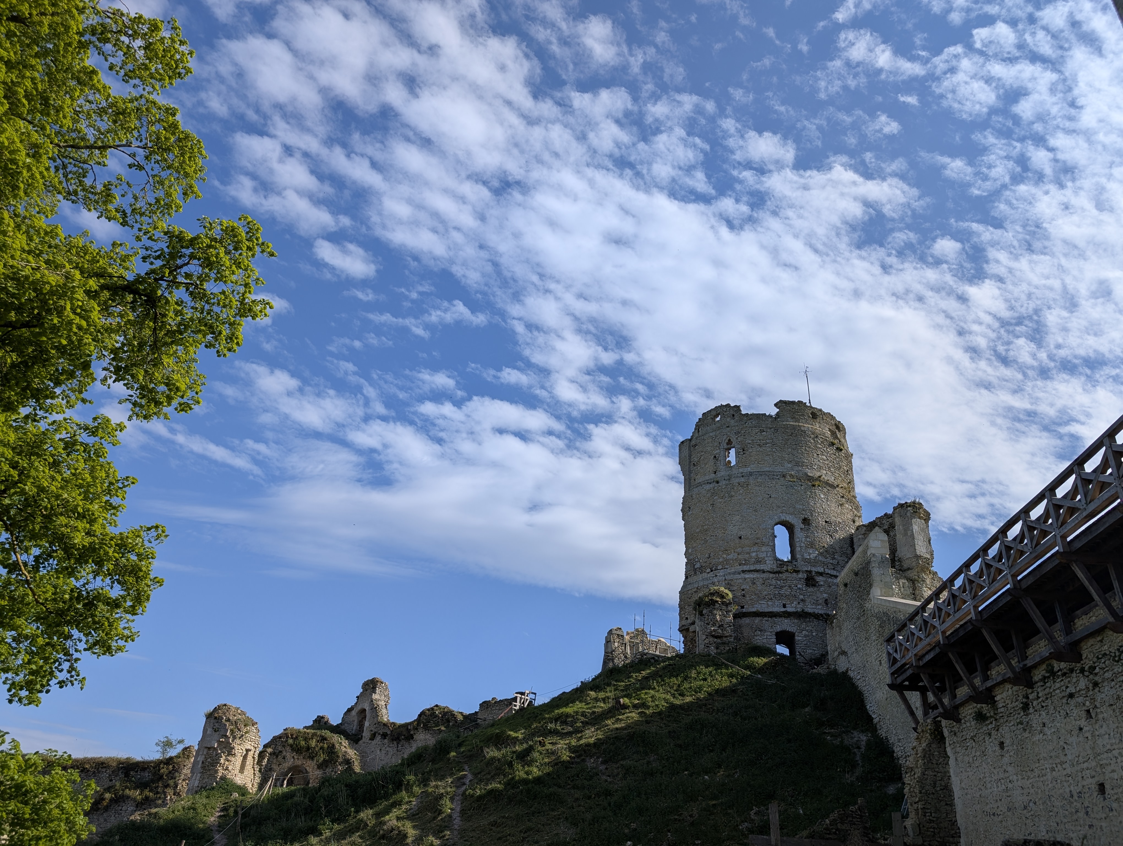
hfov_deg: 71.5
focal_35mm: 24
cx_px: 562
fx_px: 780
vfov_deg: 56.9
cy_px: 423
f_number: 1.68
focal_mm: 6.9
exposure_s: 1/2088
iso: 21
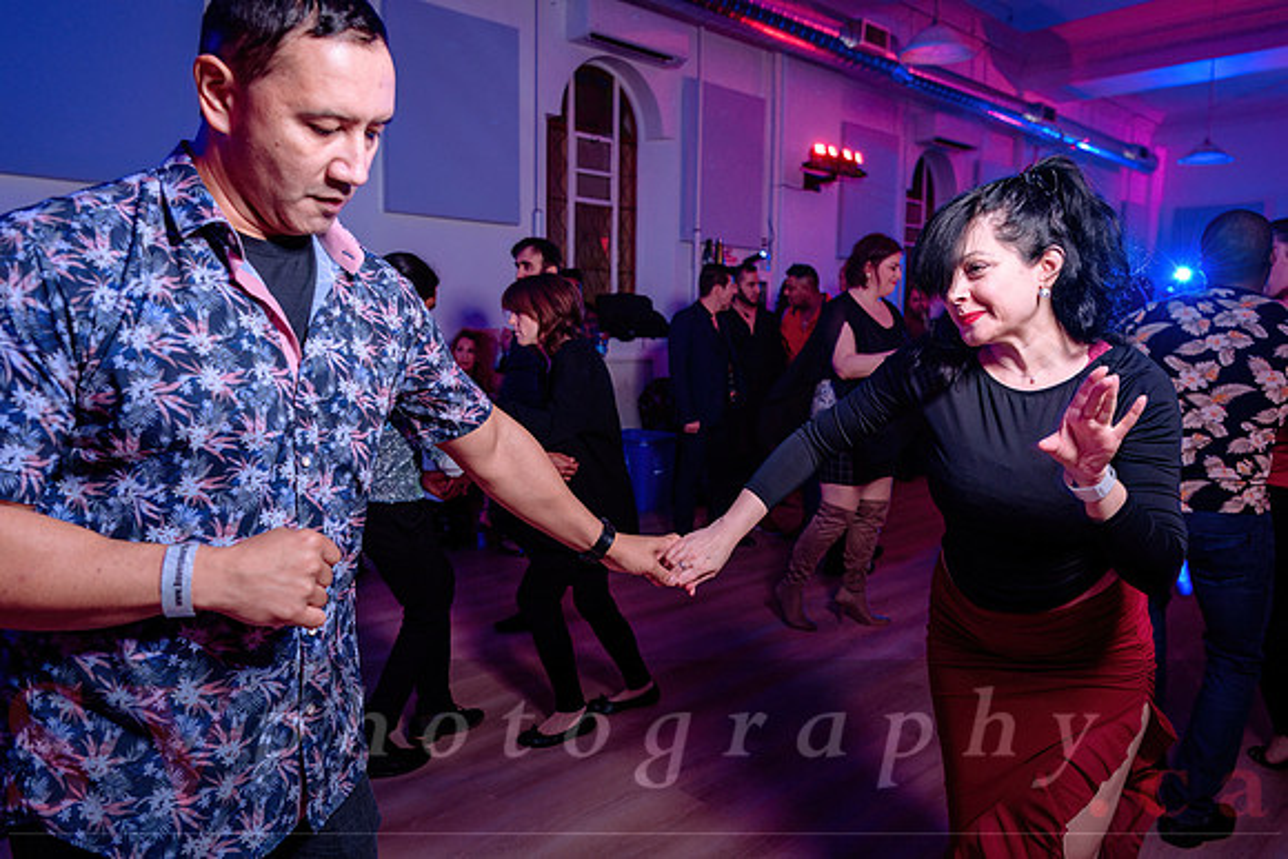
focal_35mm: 25
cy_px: 412
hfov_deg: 71.5
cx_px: 670
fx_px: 894
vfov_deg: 51.3
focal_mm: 24
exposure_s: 1/60
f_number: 3.5
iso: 800
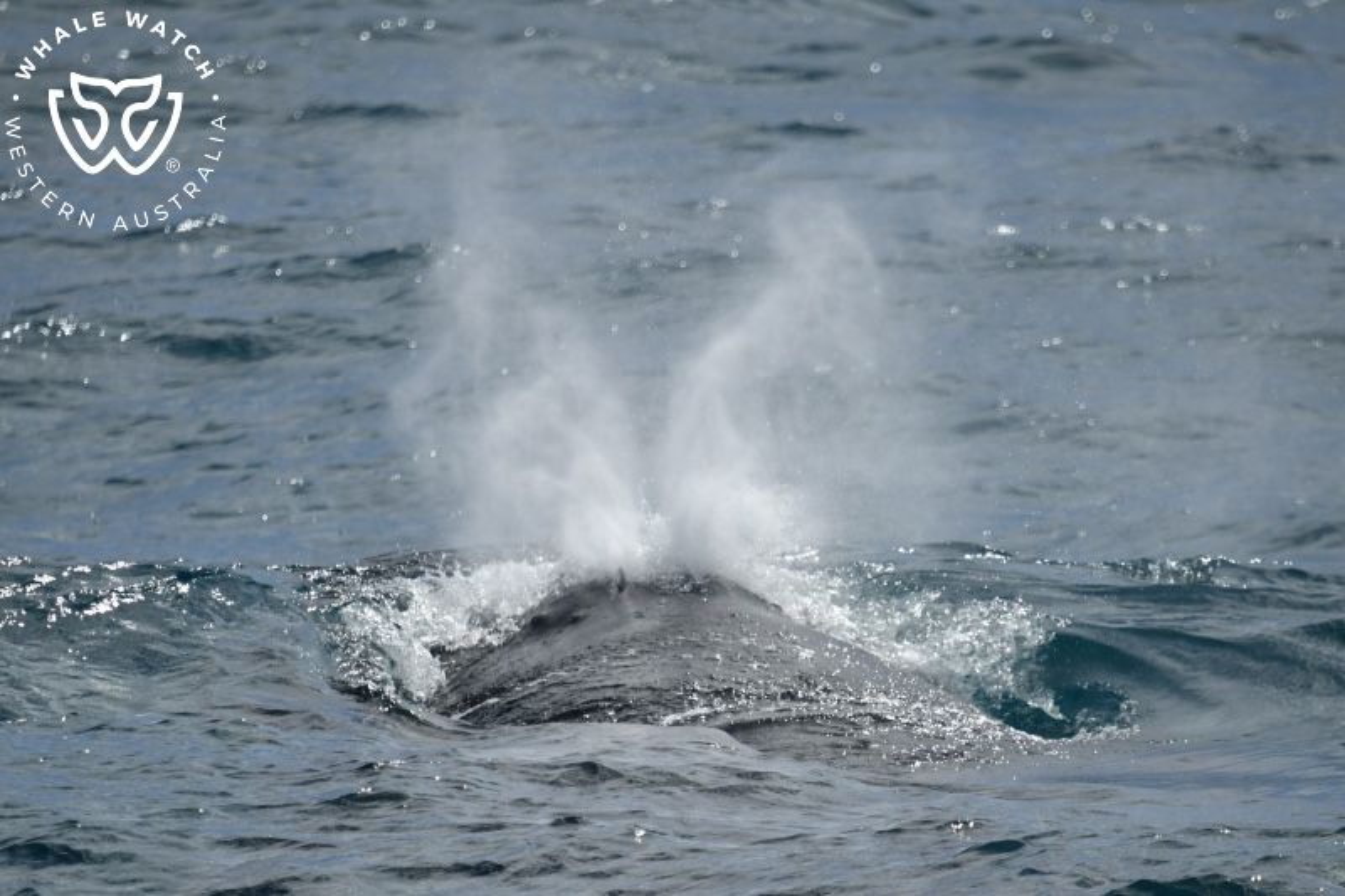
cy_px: 448
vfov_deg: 2.3
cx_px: 672
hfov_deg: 3.4
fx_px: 22411
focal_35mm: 600
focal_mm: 600
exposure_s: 1/8000
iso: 720
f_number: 6.3
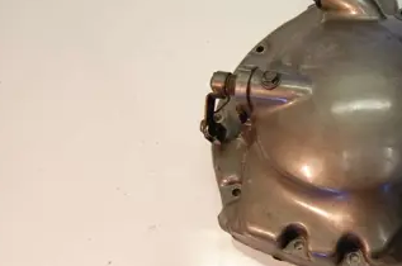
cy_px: 166
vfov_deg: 18.8
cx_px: 327
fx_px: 802
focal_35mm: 72
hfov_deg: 27.5
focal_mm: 28
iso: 400
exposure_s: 1/60
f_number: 4.2
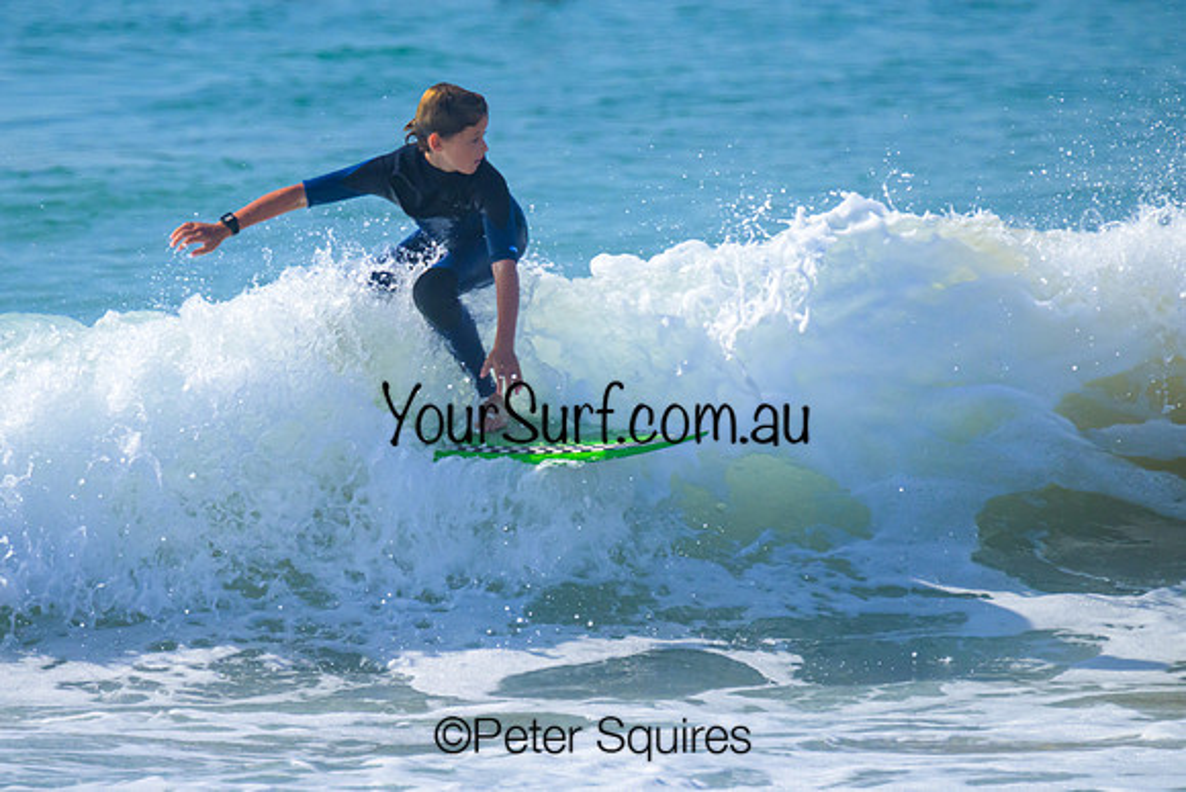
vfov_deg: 1.8
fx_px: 25177
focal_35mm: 764
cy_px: 376
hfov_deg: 2.7
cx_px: 452
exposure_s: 1/2000
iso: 1100
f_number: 8
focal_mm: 560
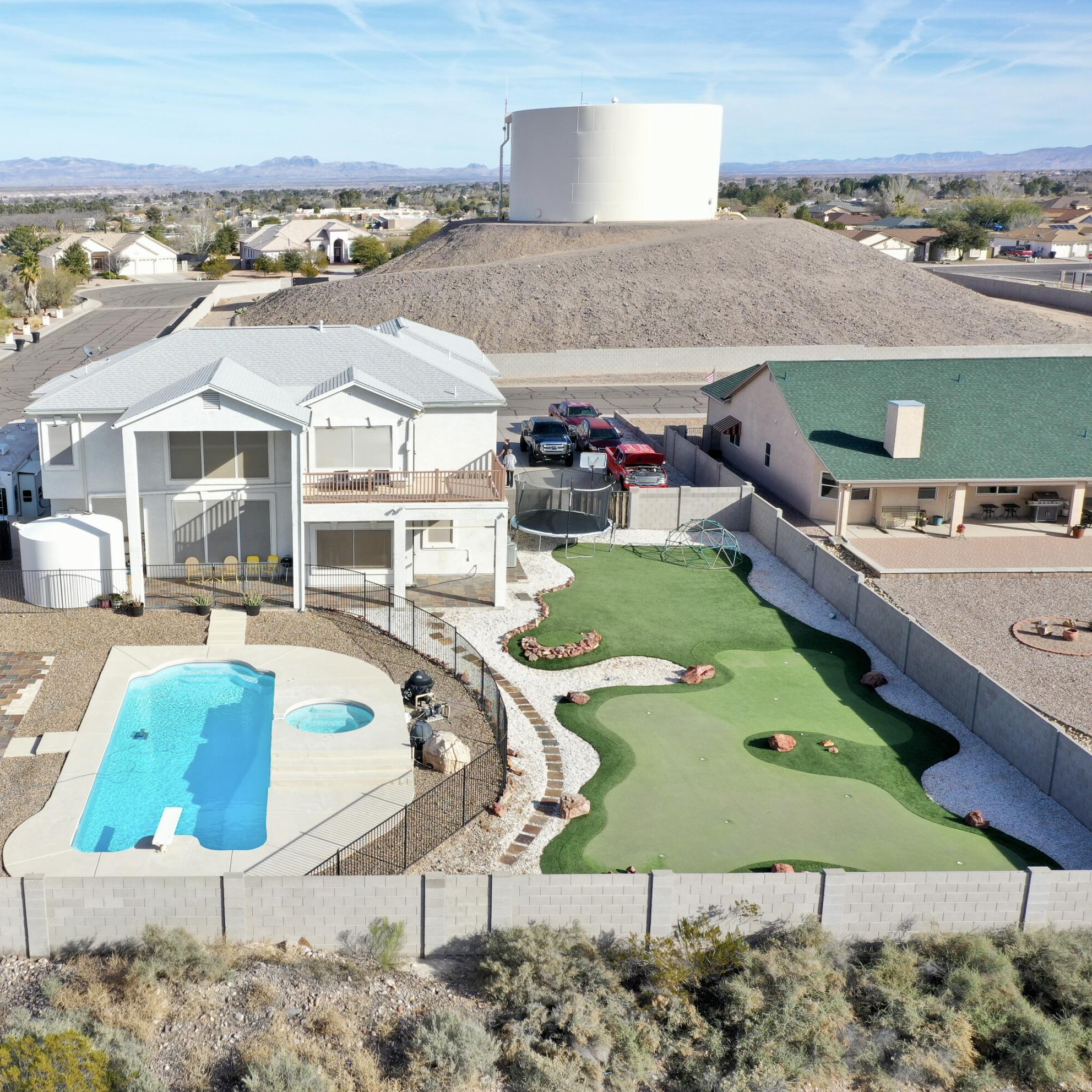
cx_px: 304
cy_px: 545
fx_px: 1285
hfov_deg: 44.8
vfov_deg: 46.0
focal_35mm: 36
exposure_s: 1/320
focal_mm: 10.26
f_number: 5.6
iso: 100
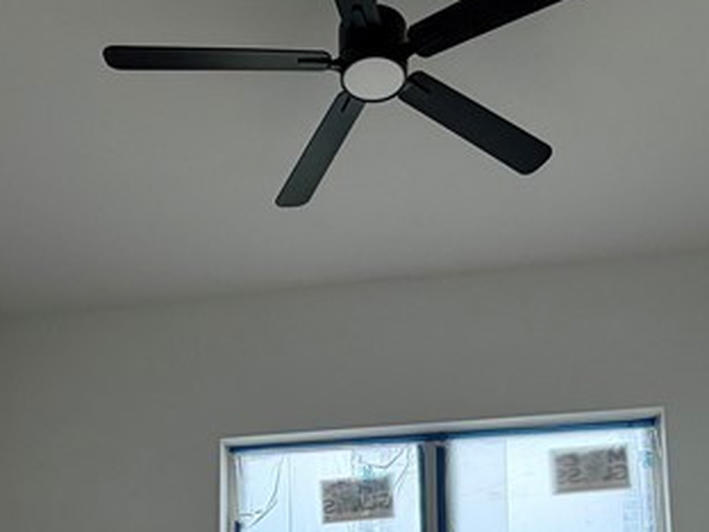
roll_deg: +2.0
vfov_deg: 27.8
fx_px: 942
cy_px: 630
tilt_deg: +7.2
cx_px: 352
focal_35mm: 46
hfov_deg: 41.2
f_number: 2.2
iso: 64
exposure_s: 1/121
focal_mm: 2.22
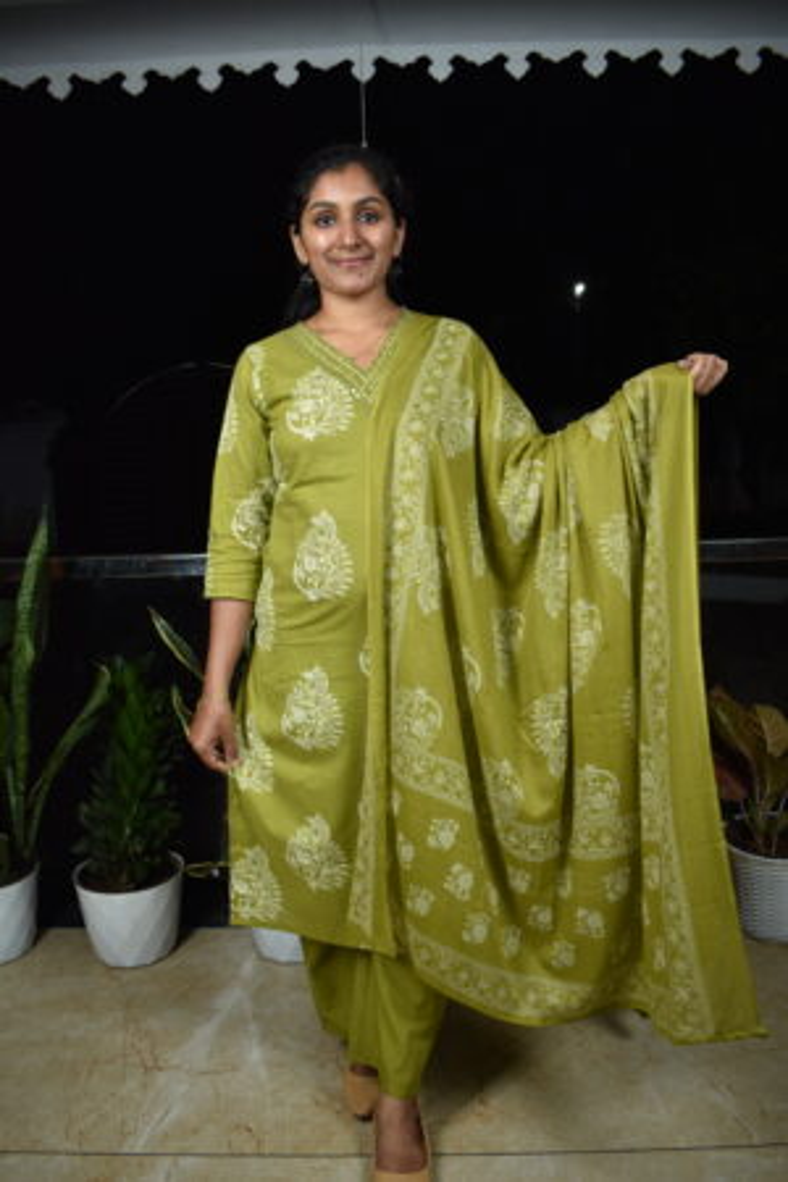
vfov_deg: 61.9
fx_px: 985
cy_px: 591
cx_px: 394
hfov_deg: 43.6
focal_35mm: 30
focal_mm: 20
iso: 200
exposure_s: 1/60
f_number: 3.8
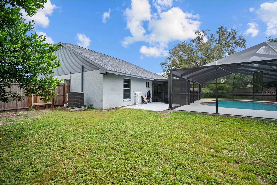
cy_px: 92
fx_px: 115
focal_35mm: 15
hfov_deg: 100.4
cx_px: 138
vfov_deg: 77.3
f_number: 4
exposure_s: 1/60
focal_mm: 15
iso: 100
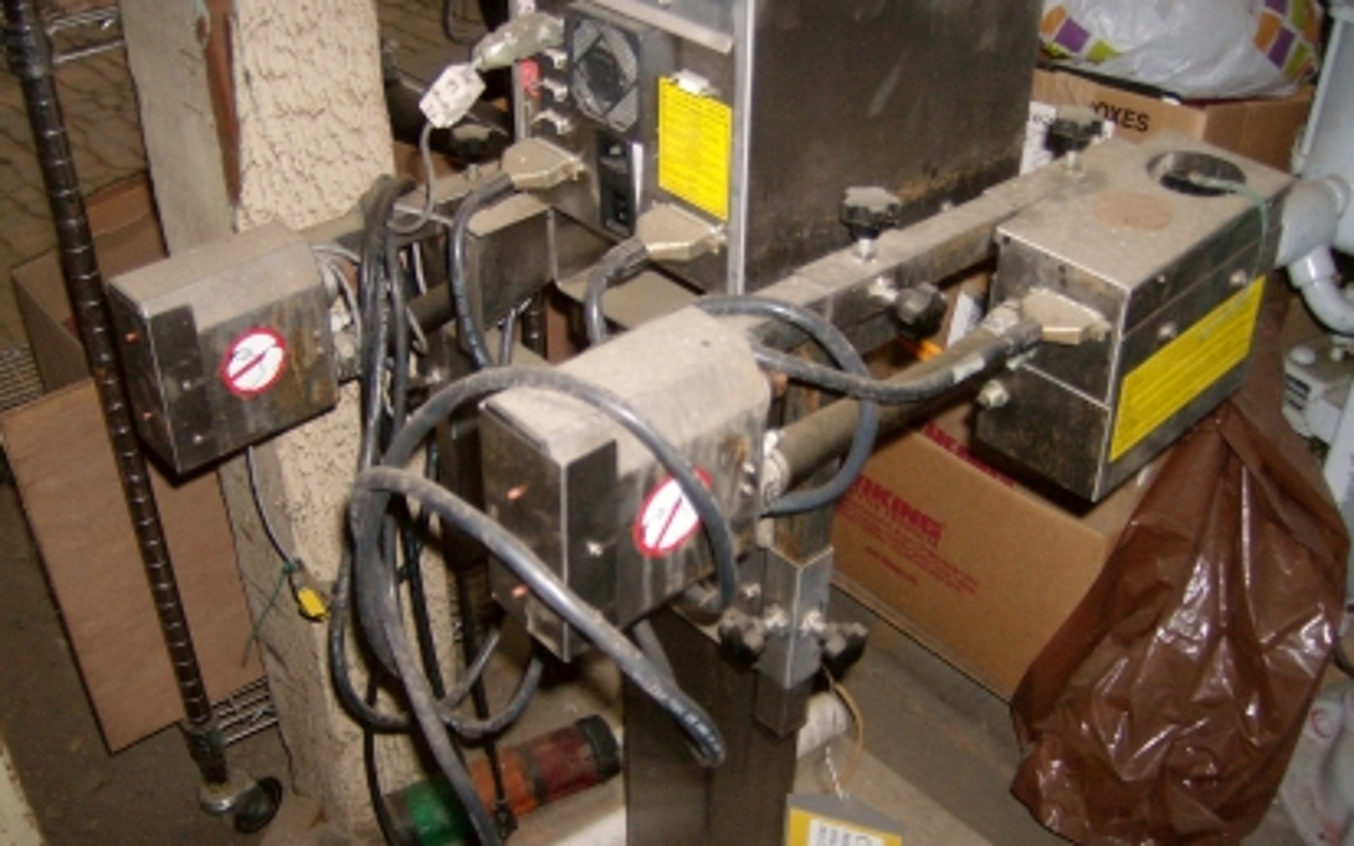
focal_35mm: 39
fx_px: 1439
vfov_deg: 32.7
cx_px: 685
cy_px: 457
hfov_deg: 50.4
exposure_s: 1/60
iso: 200
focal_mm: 6
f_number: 2.8
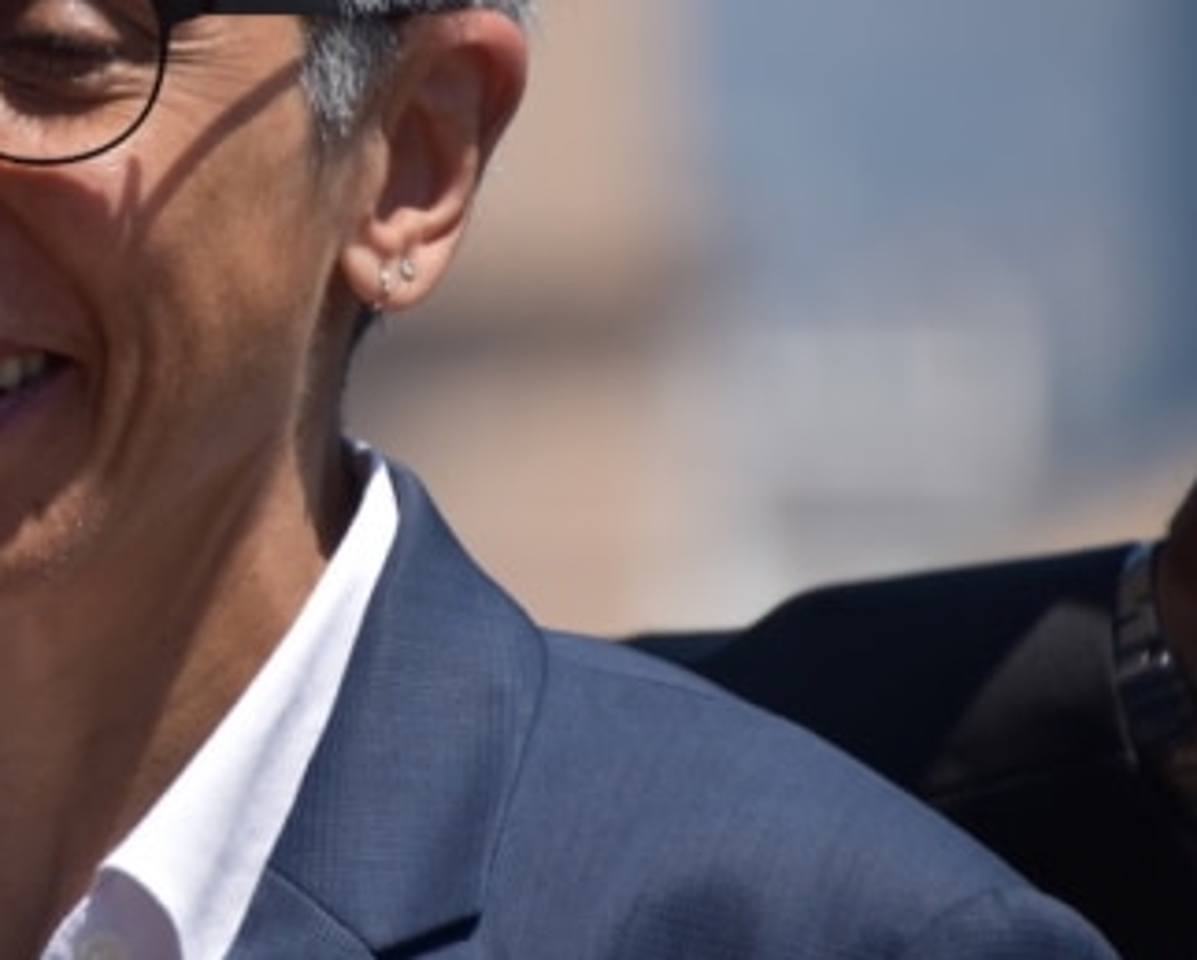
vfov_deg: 2.2
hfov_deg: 2.7
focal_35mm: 705
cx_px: 89
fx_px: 24998
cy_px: 348
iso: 200
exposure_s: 1/1000
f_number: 6.3
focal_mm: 270
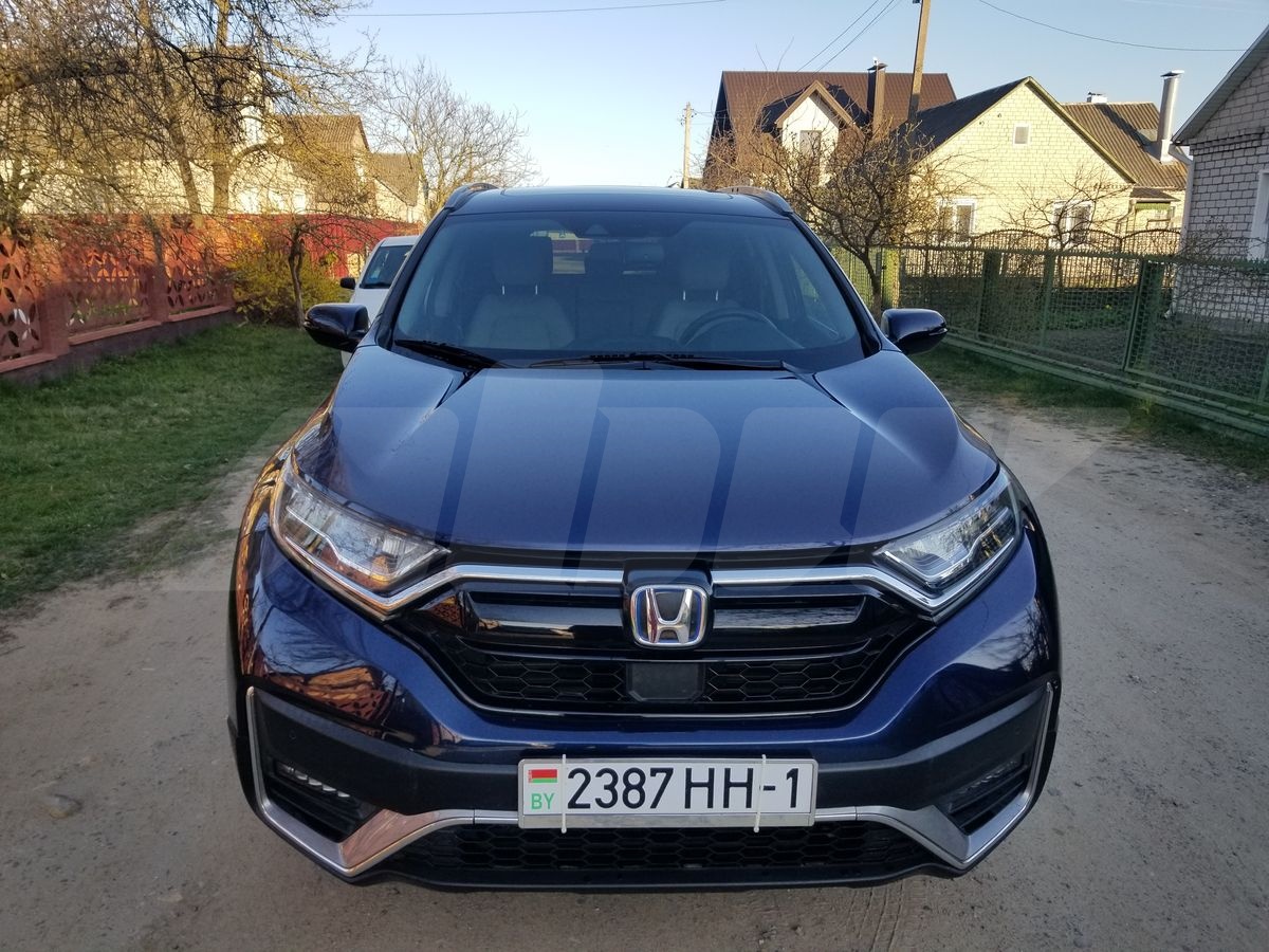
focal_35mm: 26
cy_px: 476
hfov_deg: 67.3
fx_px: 953
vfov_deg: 53.1
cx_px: 634
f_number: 1.7
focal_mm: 4.25
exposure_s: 1/887
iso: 50
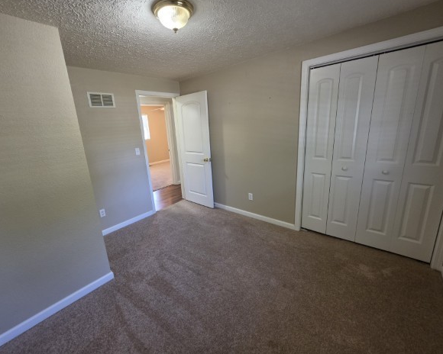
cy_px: 175
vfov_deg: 88.0
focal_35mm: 14
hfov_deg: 100.5
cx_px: 206
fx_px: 184
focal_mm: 2.2
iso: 320
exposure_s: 1/60
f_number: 1.9
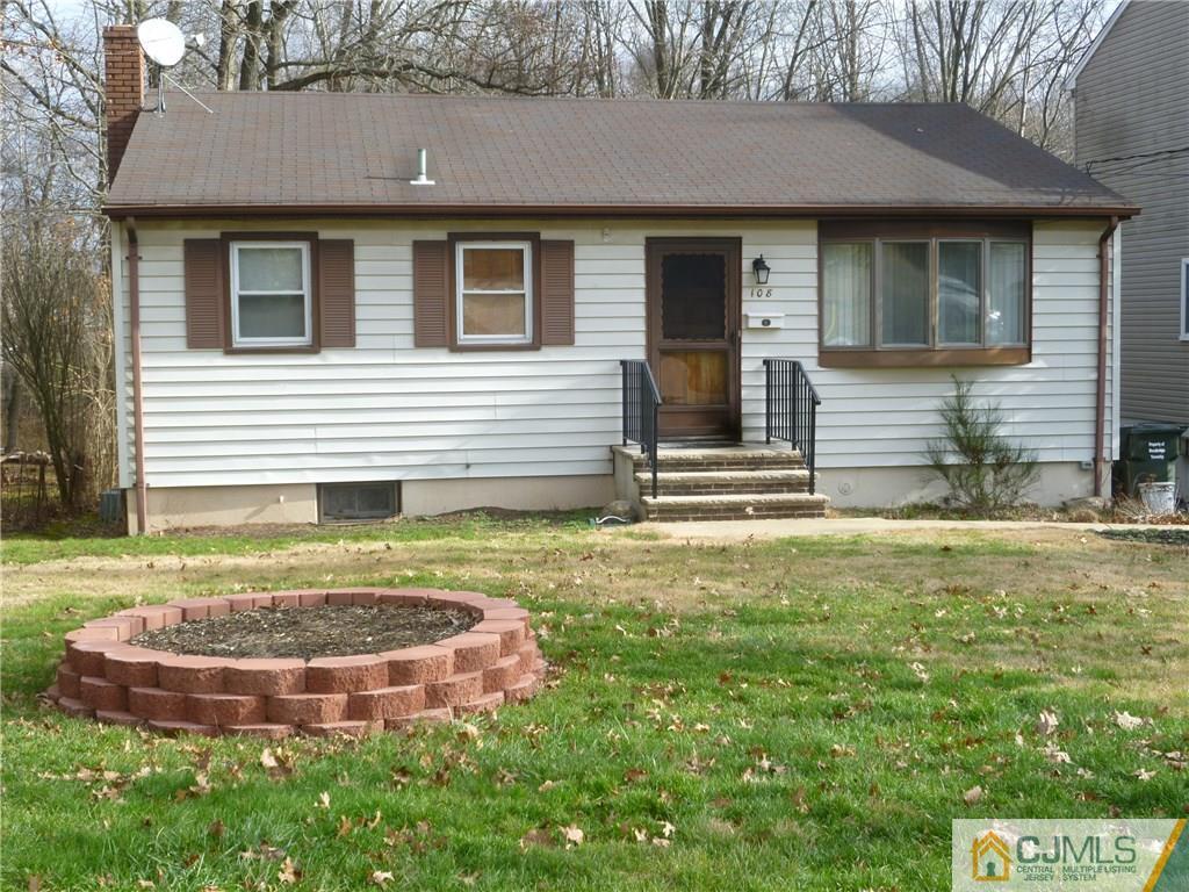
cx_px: 594
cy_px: 446
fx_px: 1443
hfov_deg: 44.8
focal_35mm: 42
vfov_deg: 34.3
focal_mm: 7.6
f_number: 4.1
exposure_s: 1/200
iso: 80
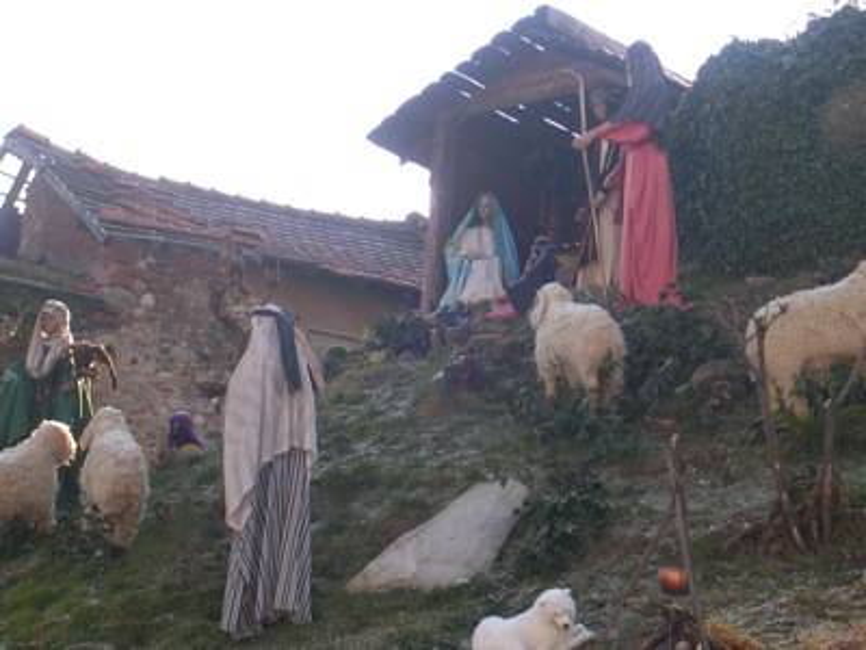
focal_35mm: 115
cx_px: 433
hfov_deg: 17.1
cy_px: 325
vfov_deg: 12.9
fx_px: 2877
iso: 50
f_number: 4.9
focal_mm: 17.4
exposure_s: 1/86
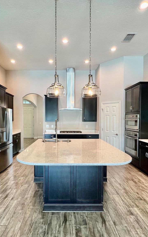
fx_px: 123
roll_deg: +0.3
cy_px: 122
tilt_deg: -1.6
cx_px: 66
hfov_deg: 62.1
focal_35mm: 19
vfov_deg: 88.0
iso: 200
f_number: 1.8
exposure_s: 1/120
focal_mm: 1.57
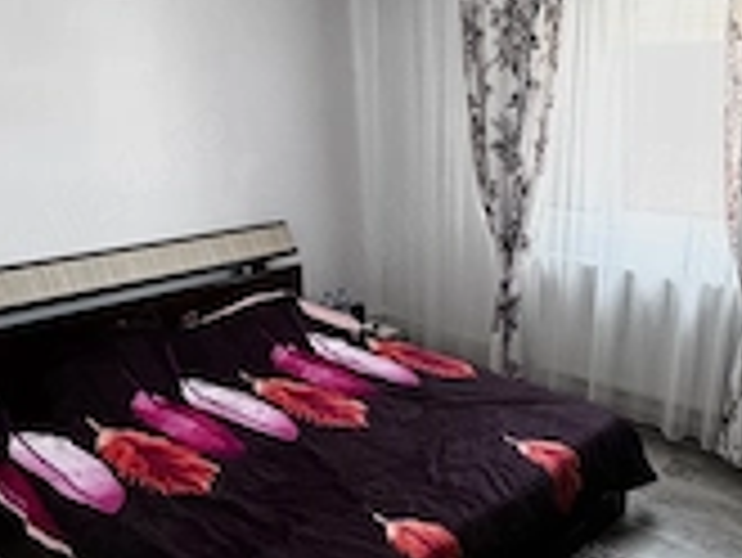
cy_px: 270
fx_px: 729
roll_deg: -0.6
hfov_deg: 52.4
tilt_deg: -12.5
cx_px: 522
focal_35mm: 34
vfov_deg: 41.8
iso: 250
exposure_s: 1/99
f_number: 2.2
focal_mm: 2.22
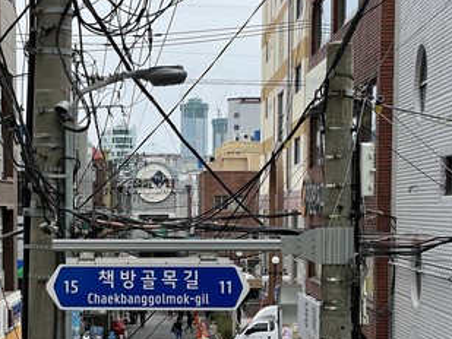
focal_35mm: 101
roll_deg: +0.1
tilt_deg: -3.8
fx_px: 1319
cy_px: 301
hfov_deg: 19.4
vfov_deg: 14.5
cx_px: 136
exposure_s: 1/999
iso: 25
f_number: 2
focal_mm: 6
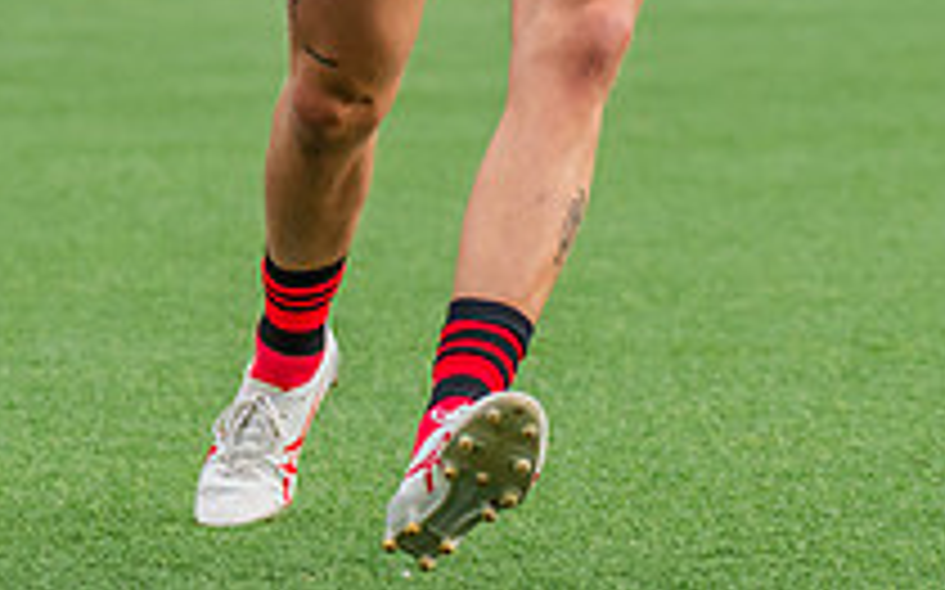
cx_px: 634
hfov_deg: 4.1
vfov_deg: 2.6
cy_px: -277
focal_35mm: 512
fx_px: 13179
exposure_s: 1/1250
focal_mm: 170
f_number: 5.6
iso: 800
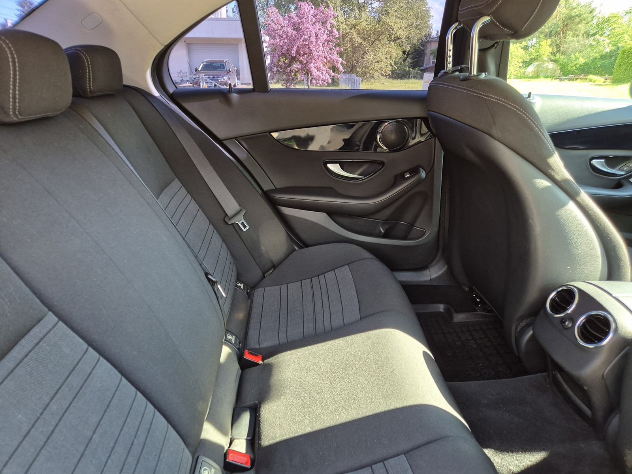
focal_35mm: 23
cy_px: 237
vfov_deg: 58.9
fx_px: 420
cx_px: 316
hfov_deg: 73.9
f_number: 1.8
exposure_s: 1/100
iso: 160
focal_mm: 5.4
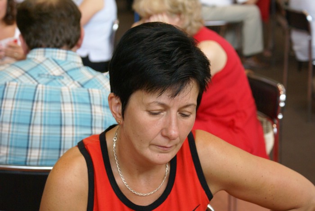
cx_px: 158
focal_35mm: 90
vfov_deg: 15.2
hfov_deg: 22.6
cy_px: 106
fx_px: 788
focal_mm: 60
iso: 800
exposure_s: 1/60
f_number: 5.6
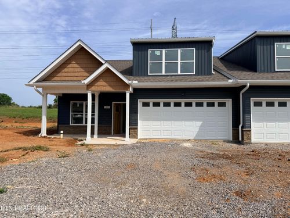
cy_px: 109
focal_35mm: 24
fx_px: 201
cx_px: 145
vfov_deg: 56.8
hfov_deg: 71.6
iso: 80
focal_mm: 6.76
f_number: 1.78
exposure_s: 1/6711
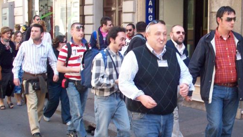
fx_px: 406
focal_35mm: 63
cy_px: 68
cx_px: 186
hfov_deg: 32.6
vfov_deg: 19.1
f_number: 2.8
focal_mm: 6.2
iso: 80
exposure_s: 1/93.8
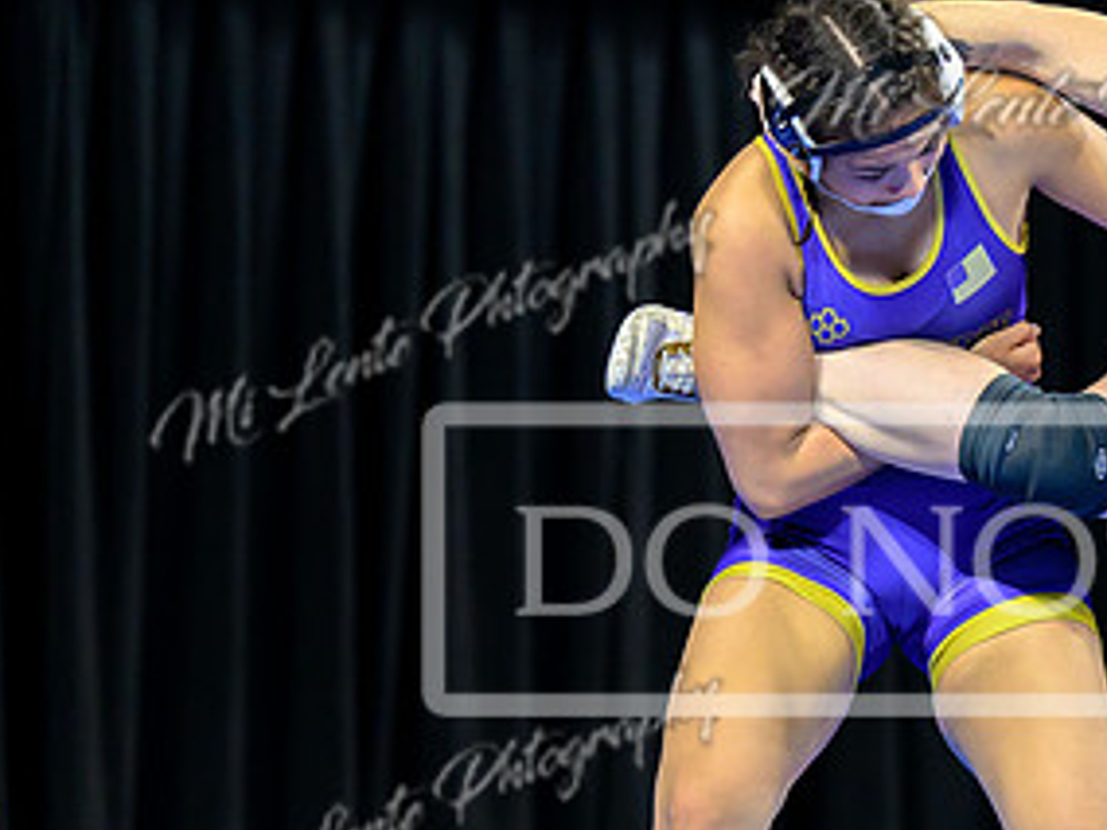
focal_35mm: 274
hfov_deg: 7.2
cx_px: 1116
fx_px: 8762
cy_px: 751
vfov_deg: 5.4
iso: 3200
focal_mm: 110
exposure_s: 1/800
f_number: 2.8
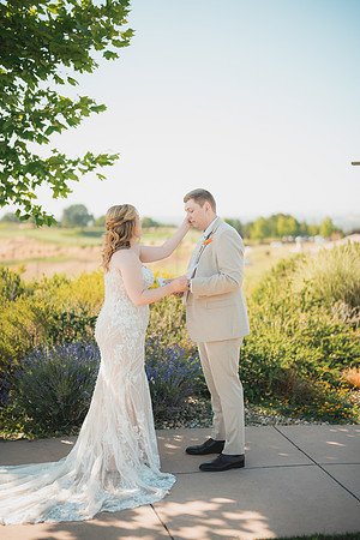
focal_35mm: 50
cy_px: 270
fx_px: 750
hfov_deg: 27.0
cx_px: 180
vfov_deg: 39.6
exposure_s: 1/1600
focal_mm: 50
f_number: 1.2
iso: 50
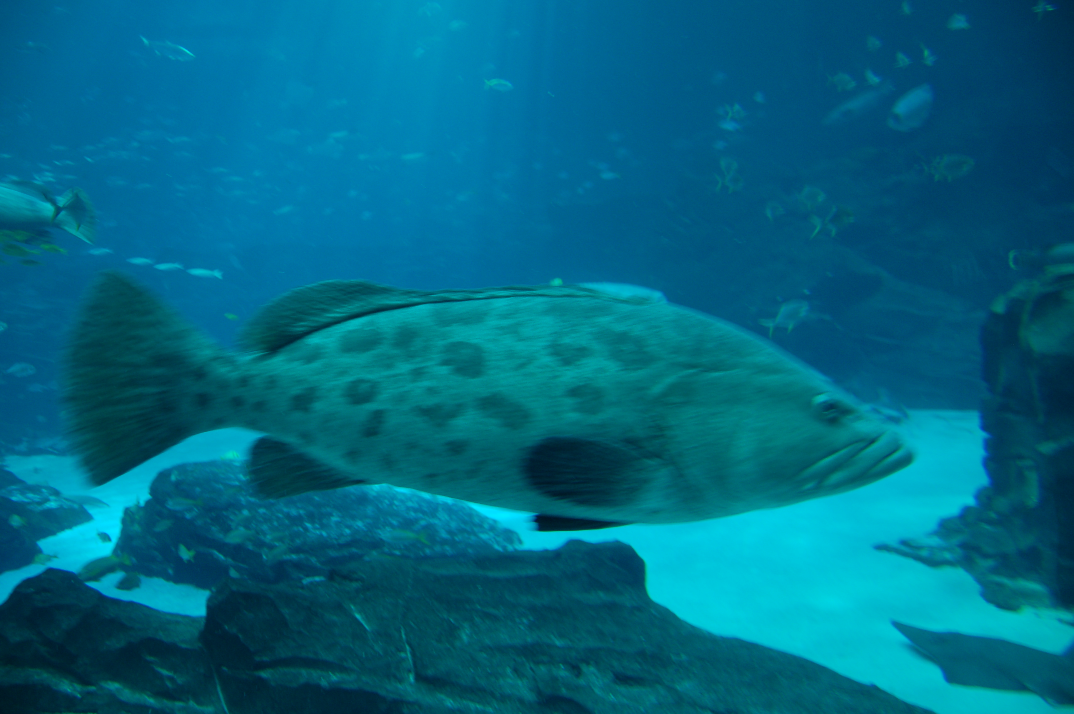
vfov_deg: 47.8
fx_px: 805
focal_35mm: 27
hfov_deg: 67.4
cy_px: 357
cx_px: 537
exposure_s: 1/15
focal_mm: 18
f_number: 3.5
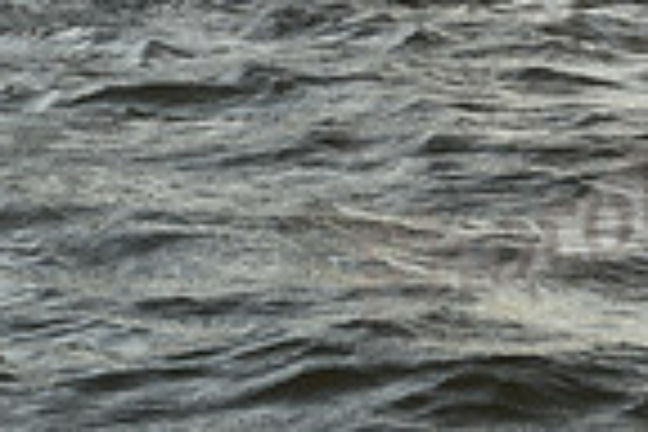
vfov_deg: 3.3
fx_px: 7415
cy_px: -425
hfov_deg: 5.0
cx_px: 122
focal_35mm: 412
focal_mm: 102
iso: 320
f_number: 10
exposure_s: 1/1000
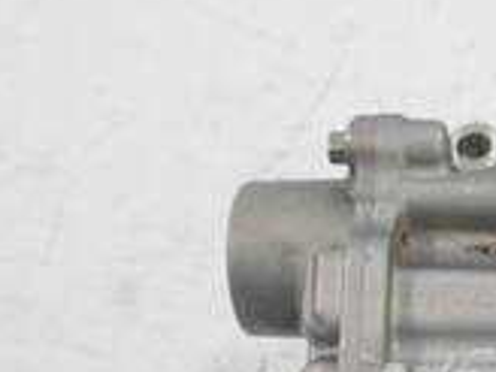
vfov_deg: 17.6
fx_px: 1175
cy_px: 375
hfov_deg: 22.3
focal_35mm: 82
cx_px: 572
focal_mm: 14
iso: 400
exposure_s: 1/60
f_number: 3.5
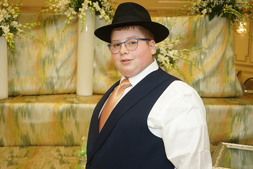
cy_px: 84
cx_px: 126
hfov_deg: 42.7
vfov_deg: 29.3
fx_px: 323
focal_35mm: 46
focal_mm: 46
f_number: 5
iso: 400
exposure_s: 1/100
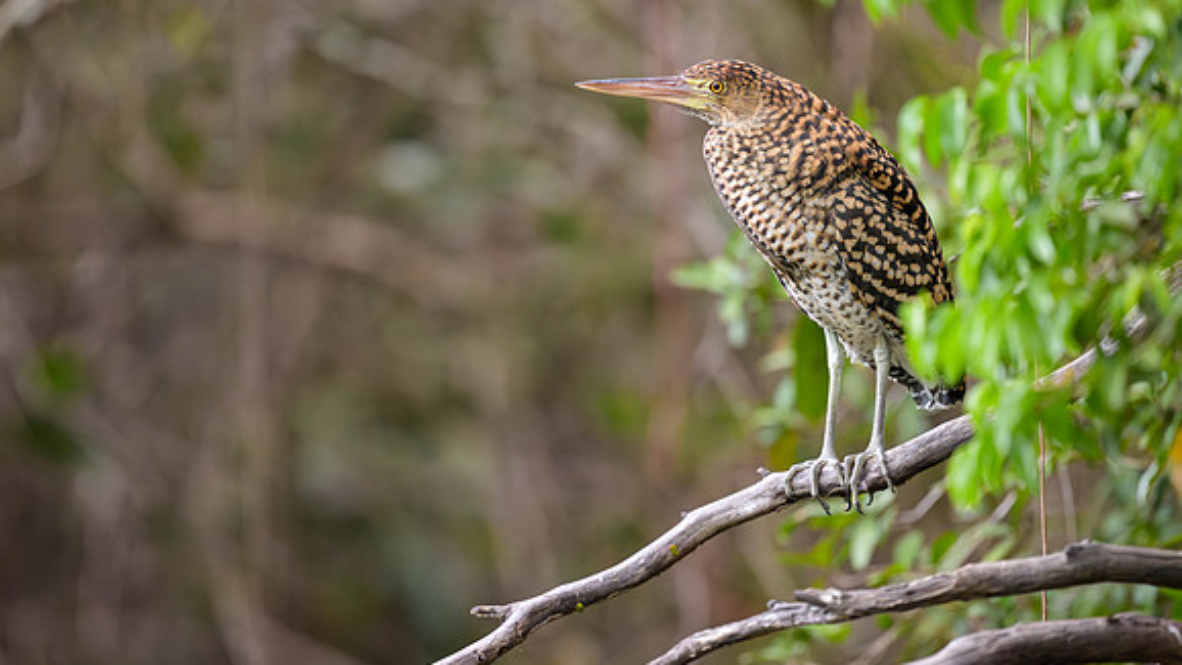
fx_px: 15638
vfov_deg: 2.4
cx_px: 577
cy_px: 294
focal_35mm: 499
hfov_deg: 4.3
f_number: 2.8
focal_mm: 400
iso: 5000
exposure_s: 1/80
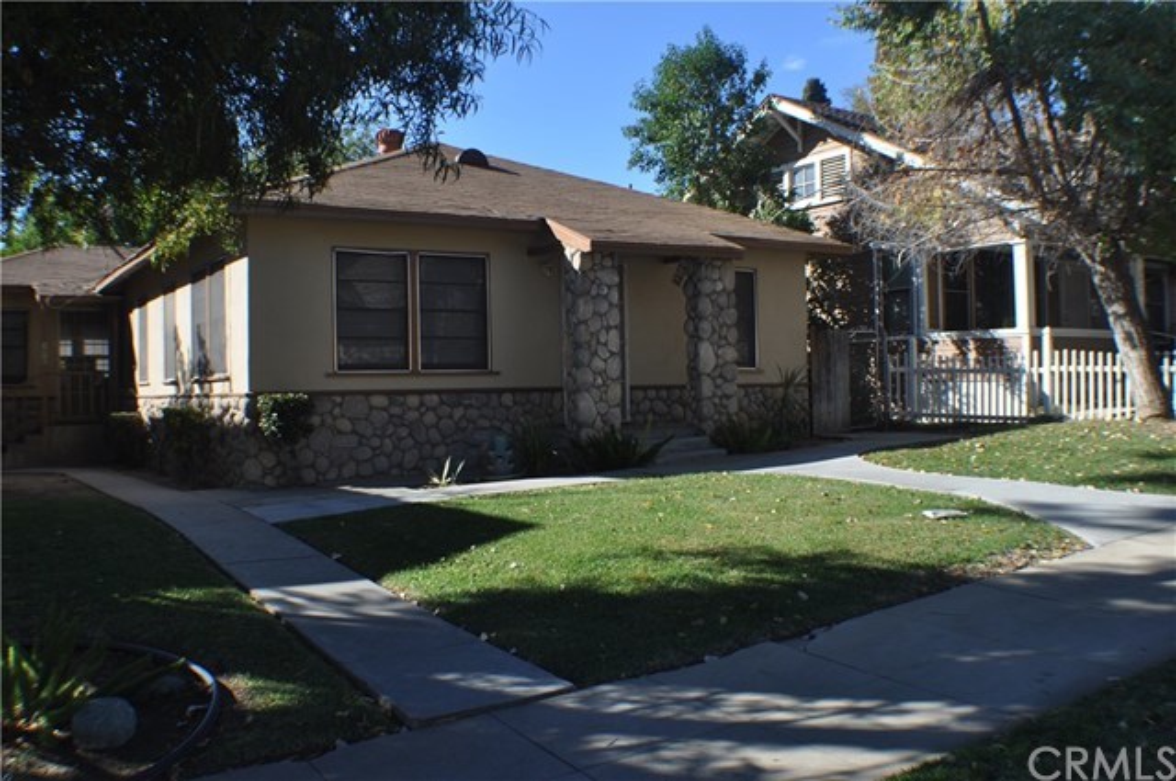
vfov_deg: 31.8
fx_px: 1370
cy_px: 390
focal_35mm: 42
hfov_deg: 46.5
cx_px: 588
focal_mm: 28
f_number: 8
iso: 200
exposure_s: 1/250
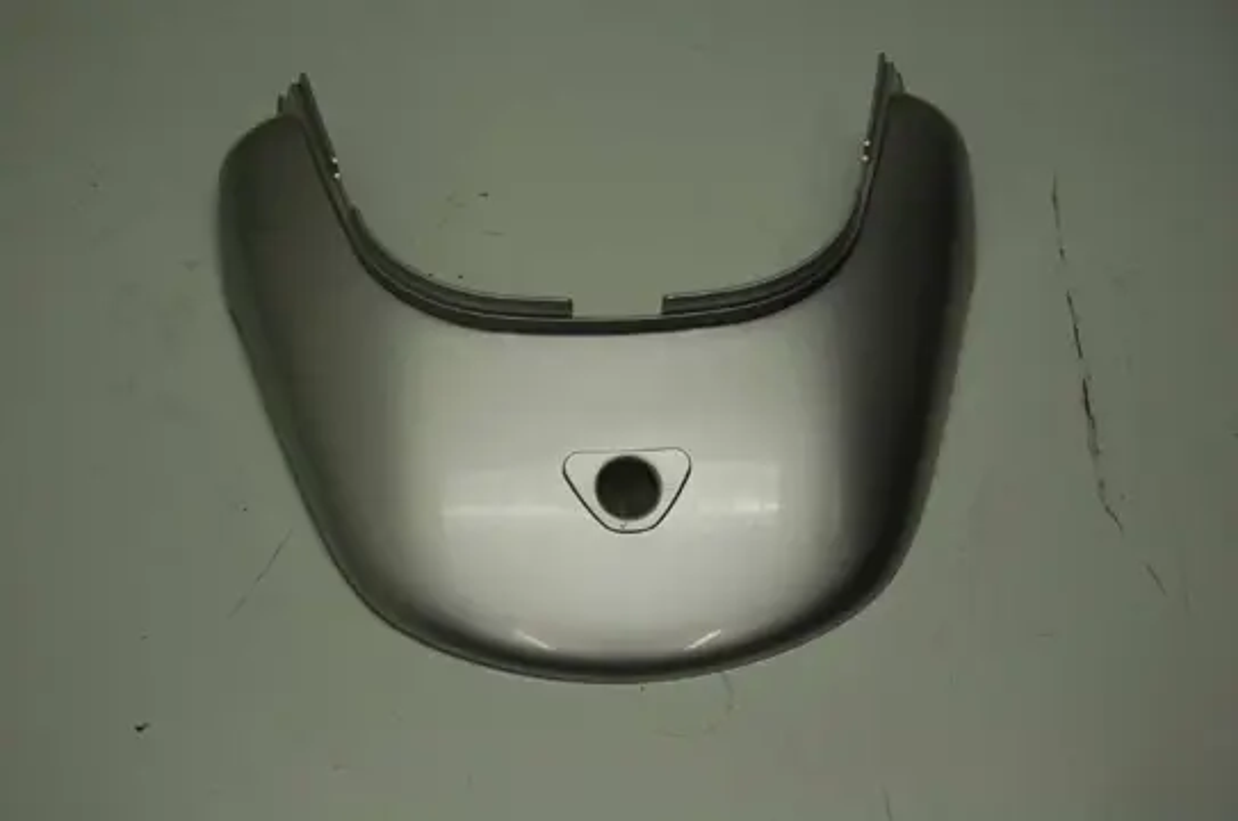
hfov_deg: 29.3
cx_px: 619
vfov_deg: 19.7
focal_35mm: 69
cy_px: 410
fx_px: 2369
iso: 400
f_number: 5.6
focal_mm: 46
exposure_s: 1/125
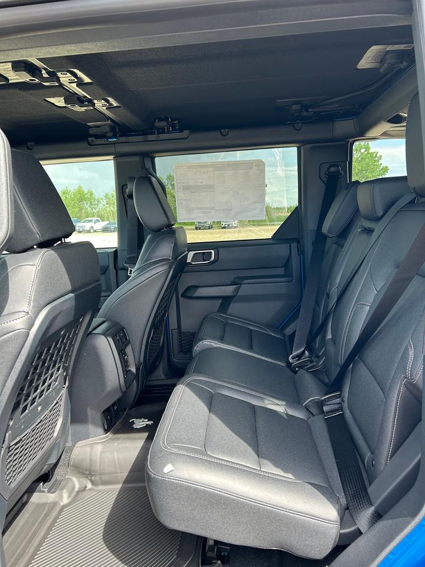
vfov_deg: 67.3
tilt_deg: -10.1
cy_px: 284
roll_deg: +2.3
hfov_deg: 53.1
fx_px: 426
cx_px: 212
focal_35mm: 26
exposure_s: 1/165
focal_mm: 5.7
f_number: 1.5
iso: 40
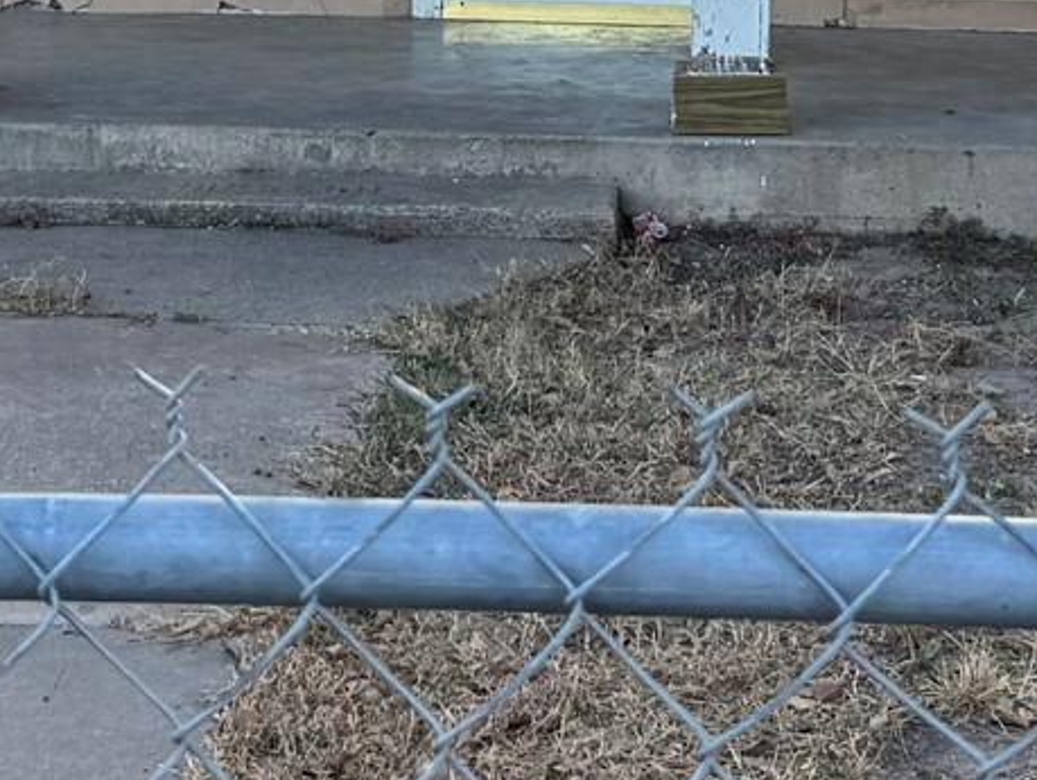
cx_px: 488
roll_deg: -0.2
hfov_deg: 18.4
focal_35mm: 107
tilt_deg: -1.6
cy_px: -317
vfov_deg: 13.2
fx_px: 3208
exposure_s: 1/582
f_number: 1.78
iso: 80
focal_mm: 6.76
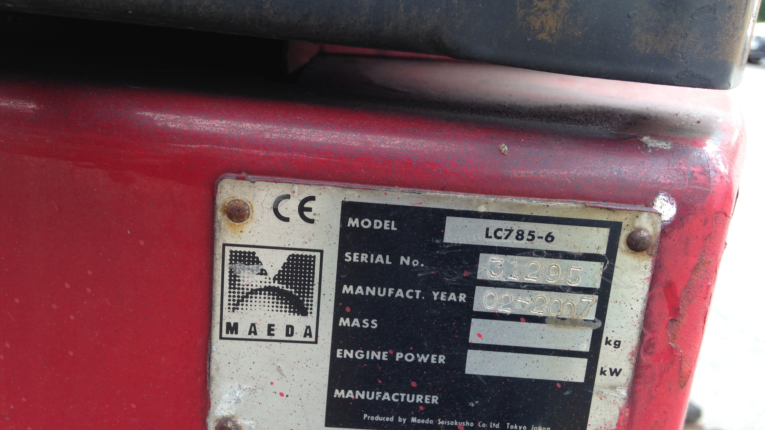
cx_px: 382
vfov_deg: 32.8
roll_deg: -2.8
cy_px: 208
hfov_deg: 55.3
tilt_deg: -17.2
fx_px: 730
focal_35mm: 36
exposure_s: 1/157
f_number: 2.4
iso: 50
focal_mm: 4.12
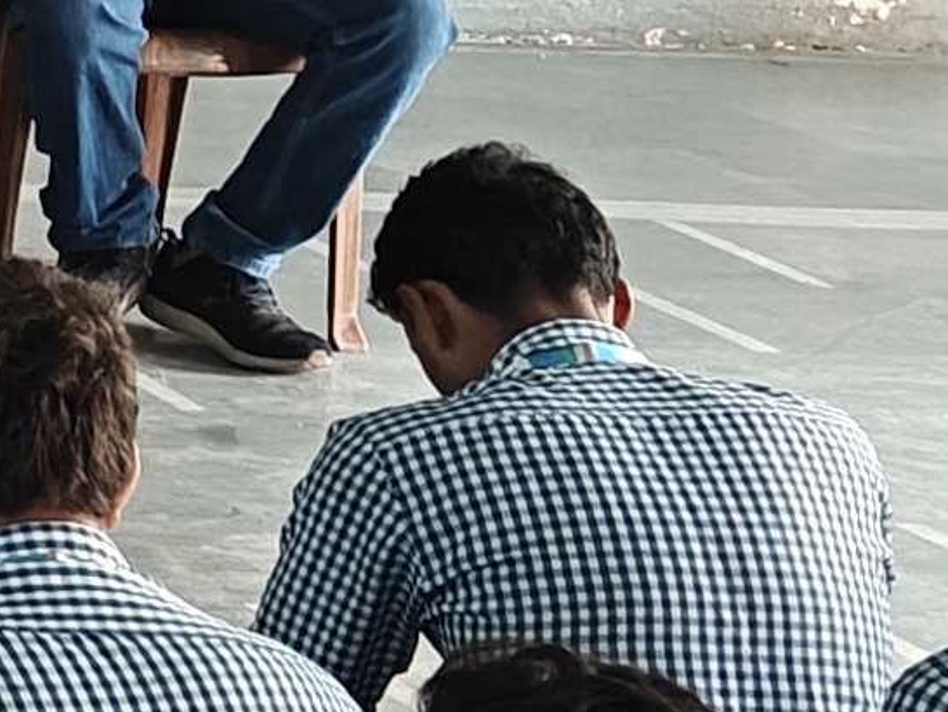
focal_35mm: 180
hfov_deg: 8.8
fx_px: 4932
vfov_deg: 8.1
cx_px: -1983
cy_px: -389
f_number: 1.8
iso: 1600
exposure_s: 1/33
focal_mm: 5.59
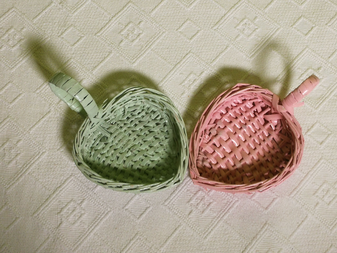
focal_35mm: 50
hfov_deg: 38.2
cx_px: 168
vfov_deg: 29.1
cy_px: 126
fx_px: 487
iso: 160
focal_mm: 3.95
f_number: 2.2
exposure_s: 1/33.3
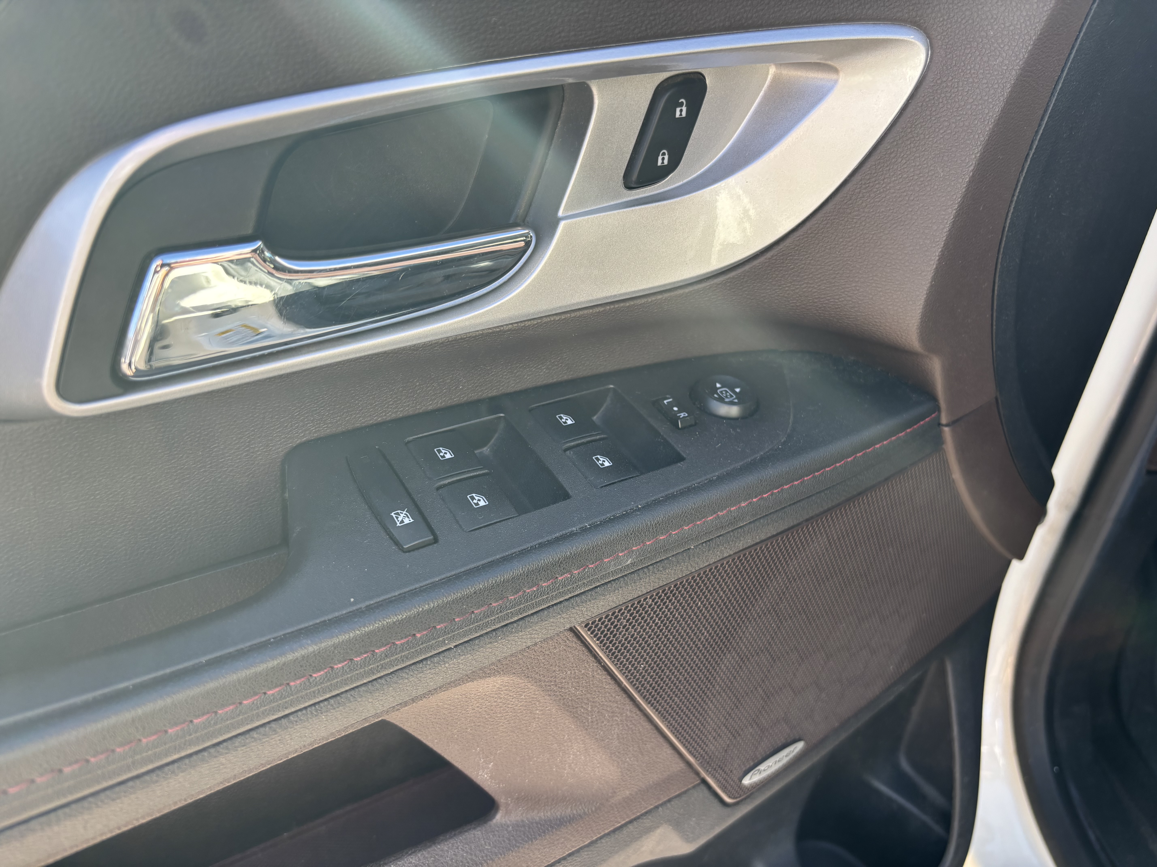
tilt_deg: -34.7
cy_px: 434
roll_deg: -1.7
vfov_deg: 53.1
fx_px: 869
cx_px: 578
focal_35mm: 26
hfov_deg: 67.3
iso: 40
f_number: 1.6
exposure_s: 1/173
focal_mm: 5.96
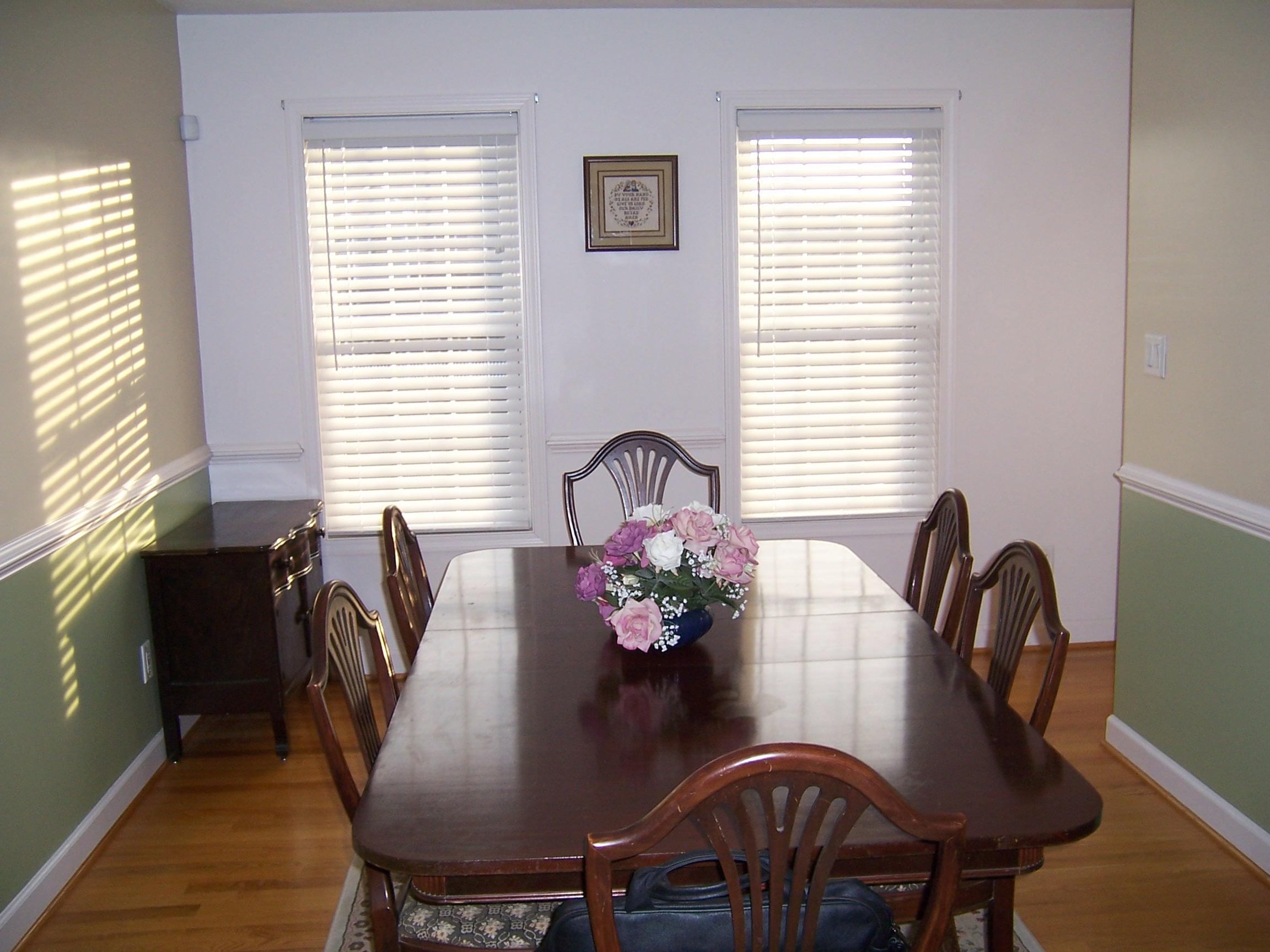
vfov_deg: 42.9
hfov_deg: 55.4
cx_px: 635
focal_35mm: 33
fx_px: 1211
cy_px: 476
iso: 80
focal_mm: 5.5
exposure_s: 1/60
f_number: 2.8
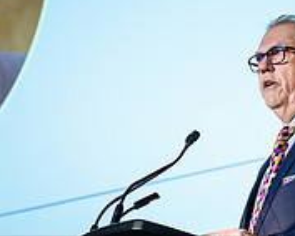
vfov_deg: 9.7
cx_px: 162
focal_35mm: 160
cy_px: 64
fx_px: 1398
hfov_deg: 12.0
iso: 800
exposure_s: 1/40
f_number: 4
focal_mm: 52
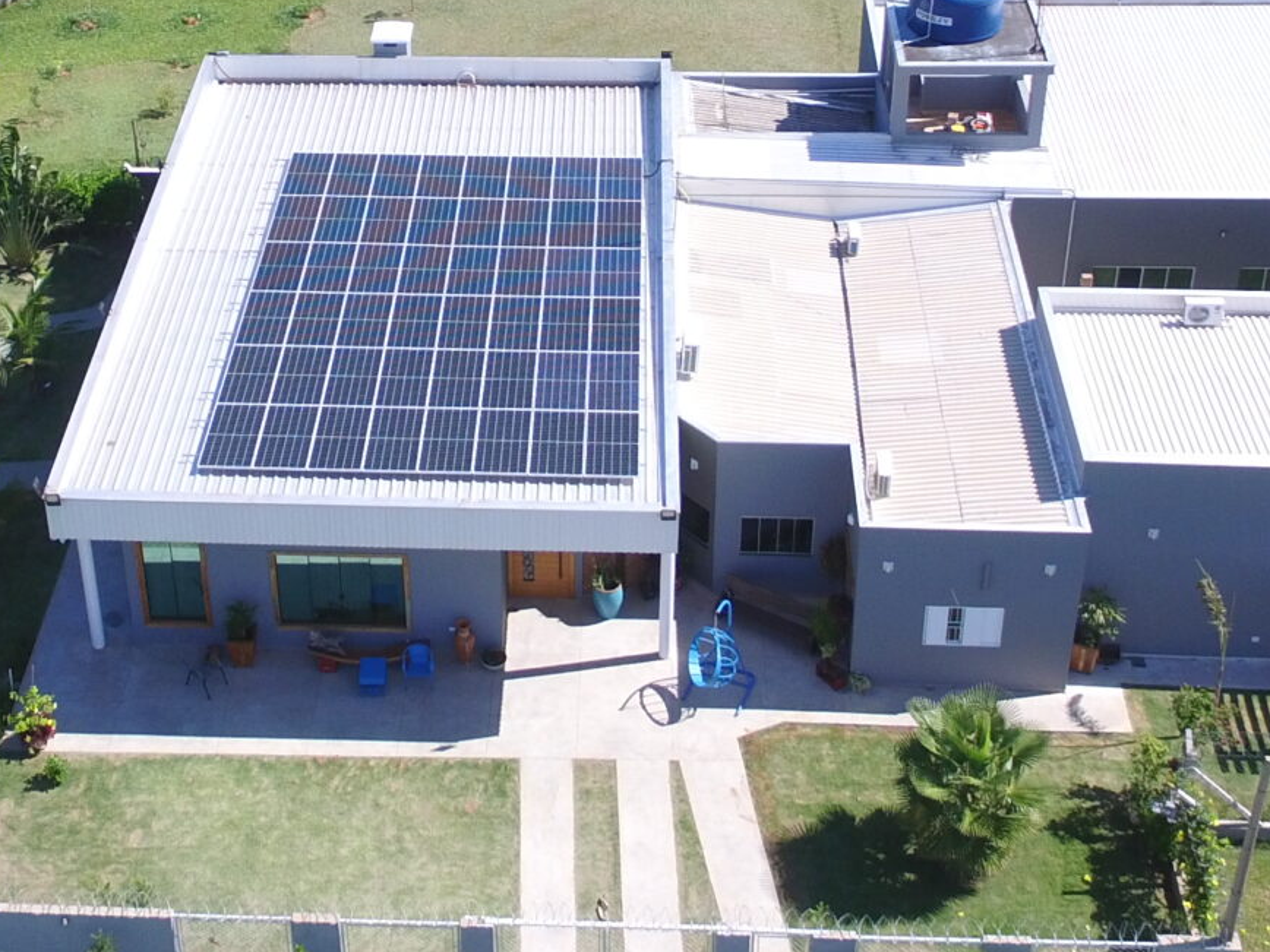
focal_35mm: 59
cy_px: 158
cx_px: 477
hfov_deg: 32.5
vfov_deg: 24.3
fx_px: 2165
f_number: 2.8
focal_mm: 3.61
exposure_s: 1/657
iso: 100
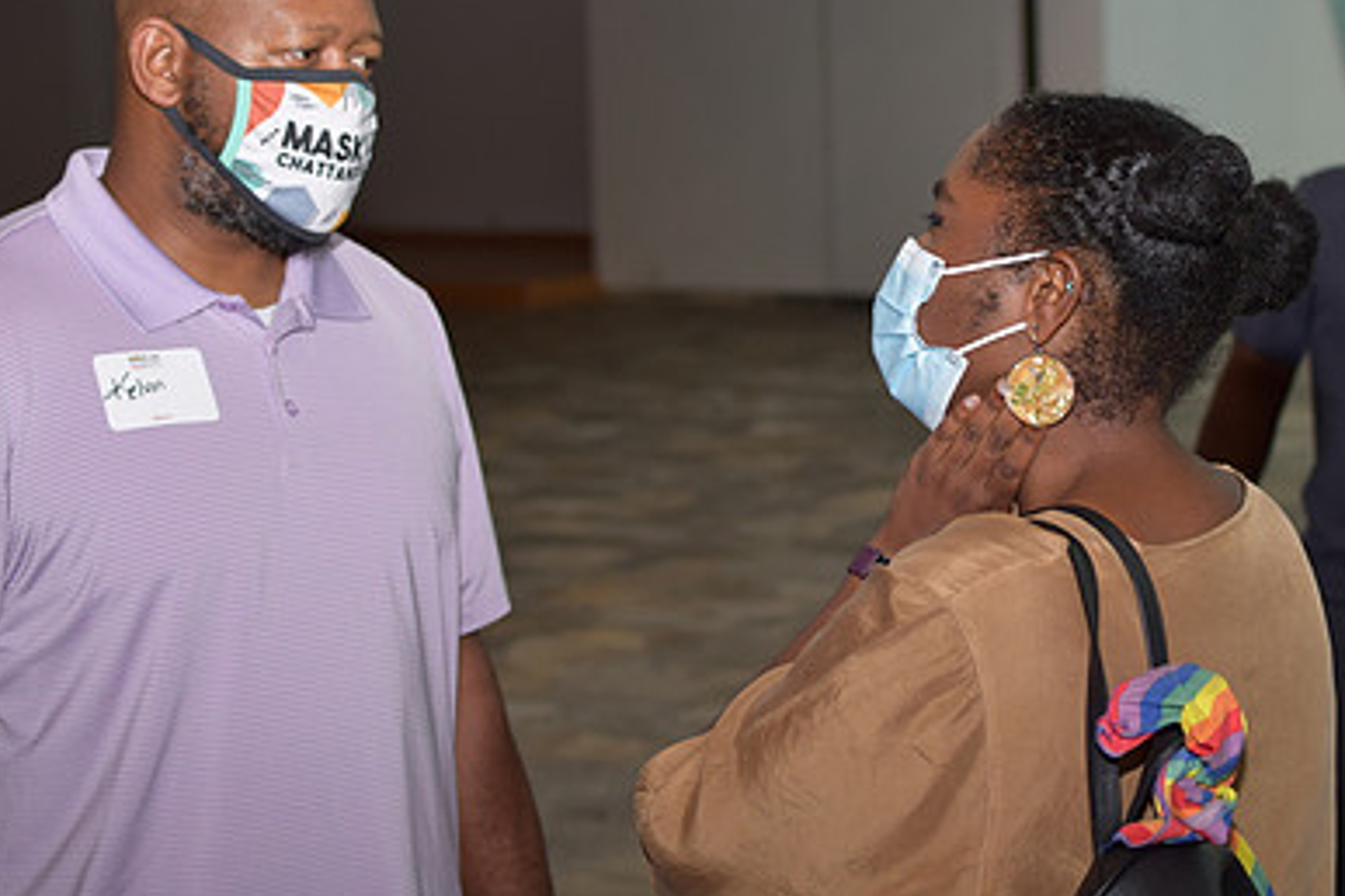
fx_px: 2942
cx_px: 851
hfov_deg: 25.7
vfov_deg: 17.3
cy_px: 349
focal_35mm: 79
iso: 160
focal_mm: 35
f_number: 3.2
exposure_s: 1/200
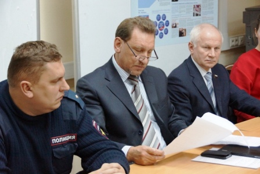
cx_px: 130
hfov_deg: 27.0
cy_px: 87
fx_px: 542
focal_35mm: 75
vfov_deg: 18.2
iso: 2500
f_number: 5
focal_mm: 50
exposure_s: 1/100
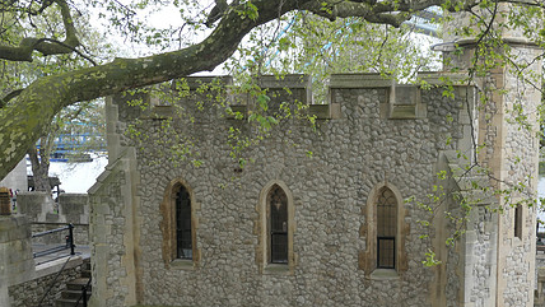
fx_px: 636
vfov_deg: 26.9
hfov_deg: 45.6
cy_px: 211
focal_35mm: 44
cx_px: 367
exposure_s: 1/250
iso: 200
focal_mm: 11.5
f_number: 3.6
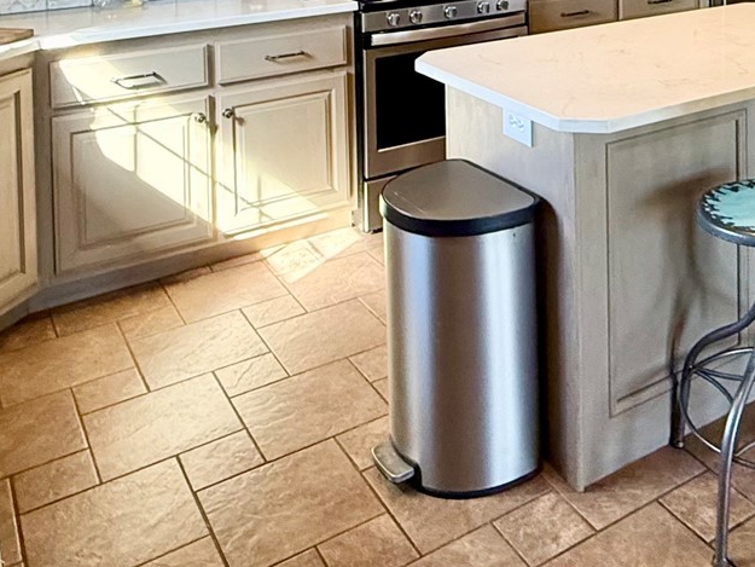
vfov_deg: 28.7
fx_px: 938
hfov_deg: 42.0
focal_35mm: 43
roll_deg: +0.9
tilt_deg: -0.2
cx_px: 597
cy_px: -128
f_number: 2.2
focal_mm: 2.22
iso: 320
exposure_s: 1/120
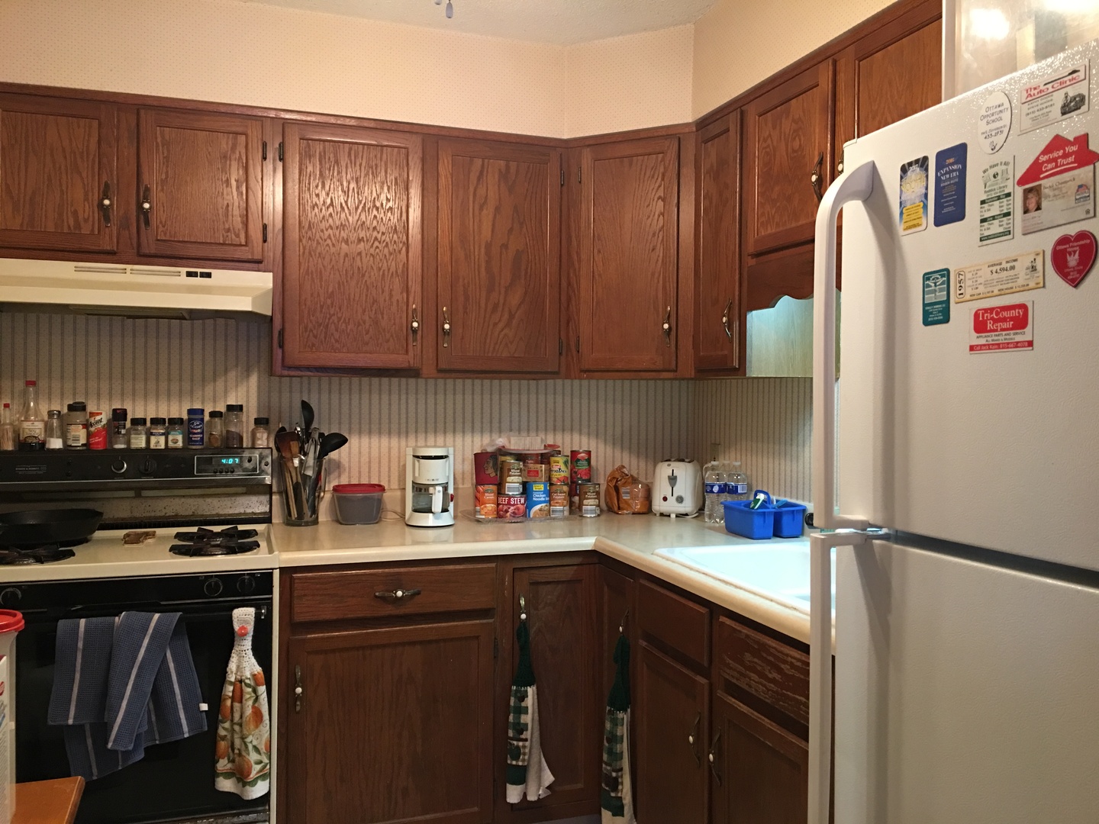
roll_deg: -0.9
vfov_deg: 48.2
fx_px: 921
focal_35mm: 29
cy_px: 412
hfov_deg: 61.7
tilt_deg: +0.0
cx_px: 550
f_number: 2.2
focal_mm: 4.15
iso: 80
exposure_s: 1/10
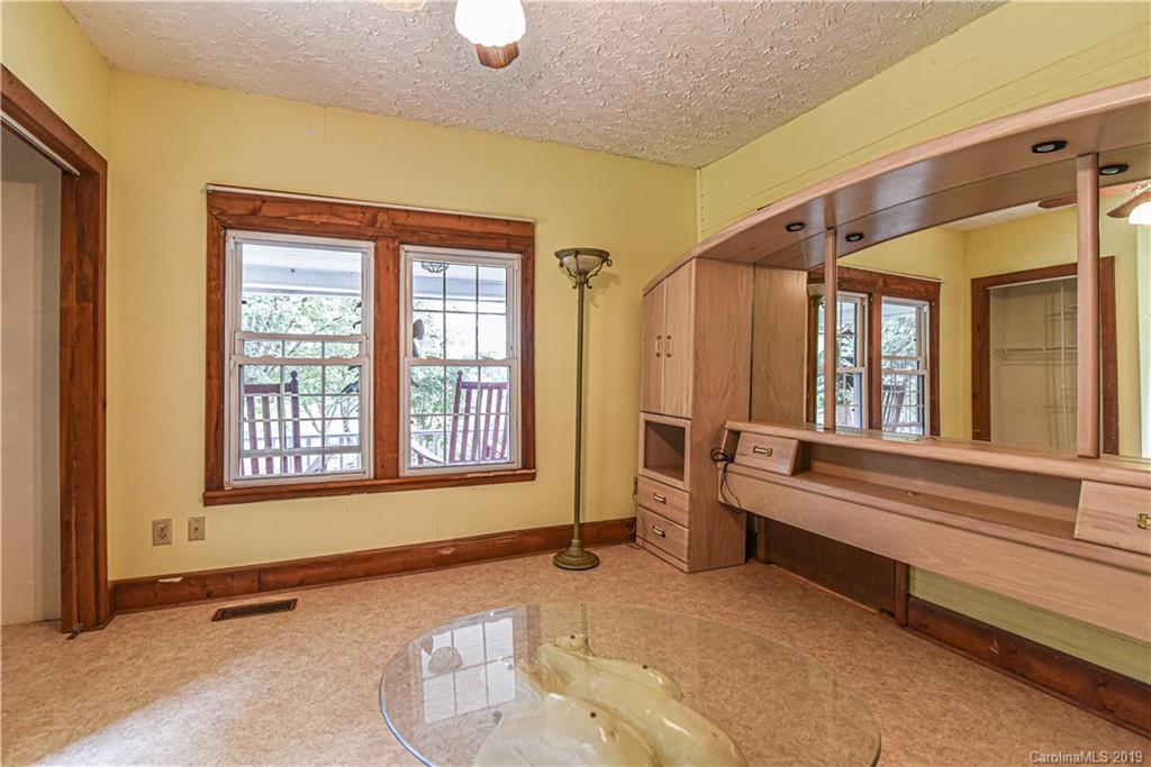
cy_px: 384
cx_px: 576
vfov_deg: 73.8
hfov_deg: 96.7
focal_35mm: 16
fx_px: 512
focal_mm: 16
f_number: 5
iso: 1250
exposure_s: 1/100
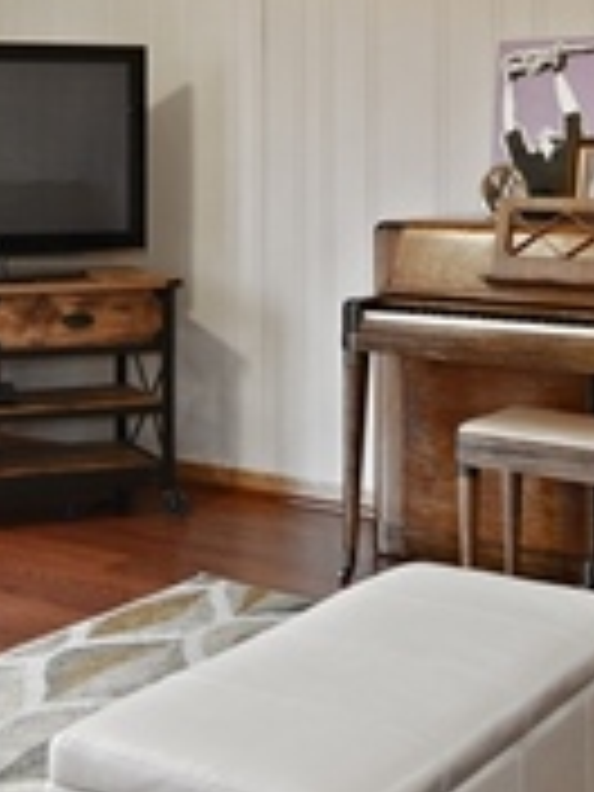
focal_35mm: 63
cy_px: 106
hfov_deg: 23.0
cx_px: 122
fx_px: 1441
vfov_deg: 29.7
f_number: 8
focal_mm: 12
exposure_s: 1/1.67
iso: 200
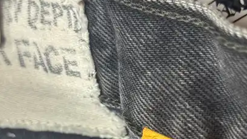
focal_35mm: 93
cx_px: 163
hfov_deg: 22.8
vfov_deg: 12.8
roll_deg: -0.9
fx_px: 609
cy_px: 154
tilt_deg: -8.8
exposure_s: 1/50
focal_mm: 6.76
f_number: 1.78
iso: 160
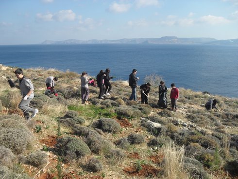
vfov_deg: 40.7
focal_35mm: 35
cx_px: 119
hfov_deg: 52.6
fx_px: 241
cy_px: 90
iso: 100
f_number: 8.9
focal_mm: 6.2
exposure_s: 1/180
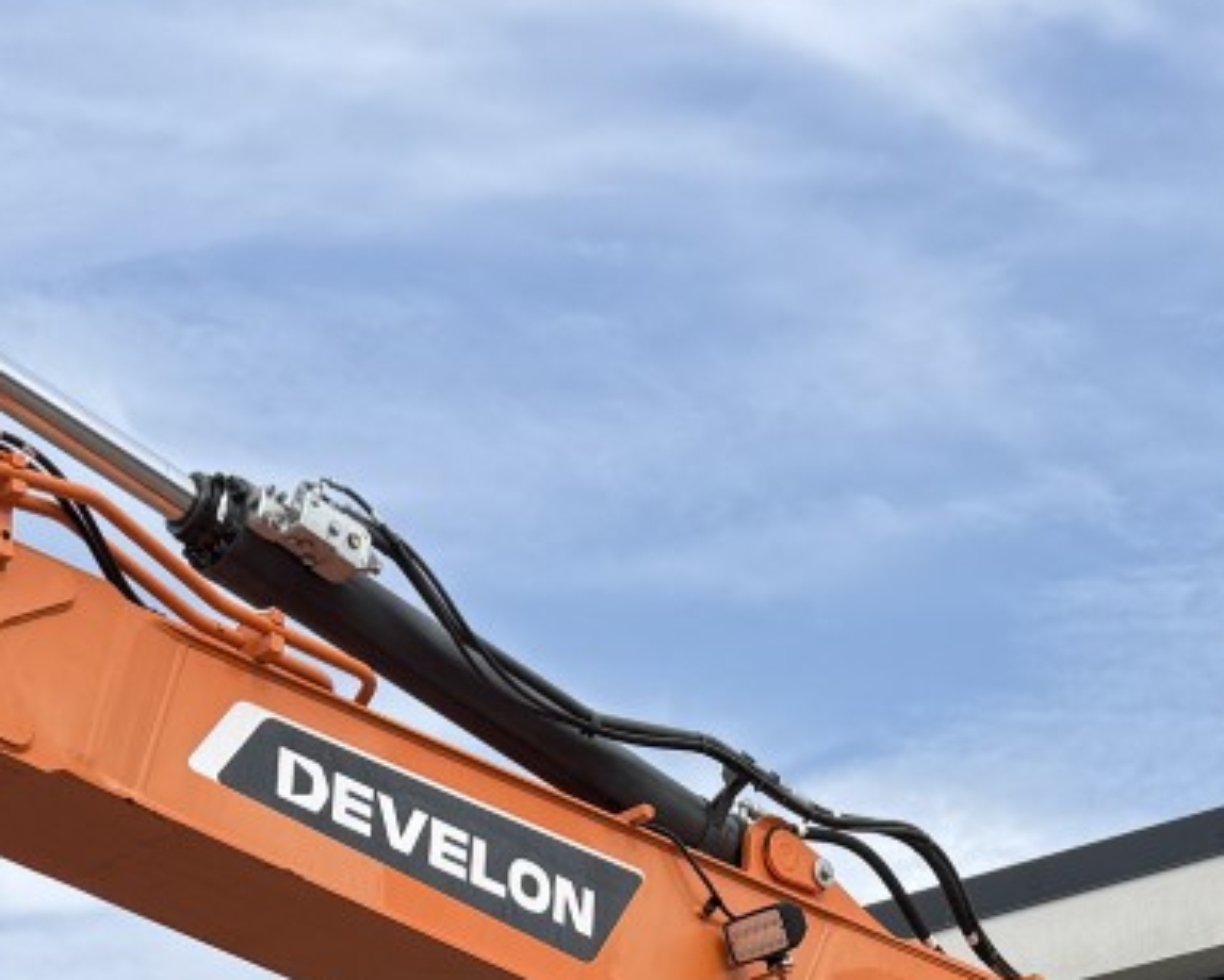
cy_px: 1705
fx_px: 3190
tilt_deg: +5.1
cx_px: 546
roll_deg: +0.9
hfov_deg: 21.7
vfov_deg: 15.3
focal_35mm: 88
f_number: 1.78
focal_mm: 6.76
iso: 80
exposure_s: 1/3279
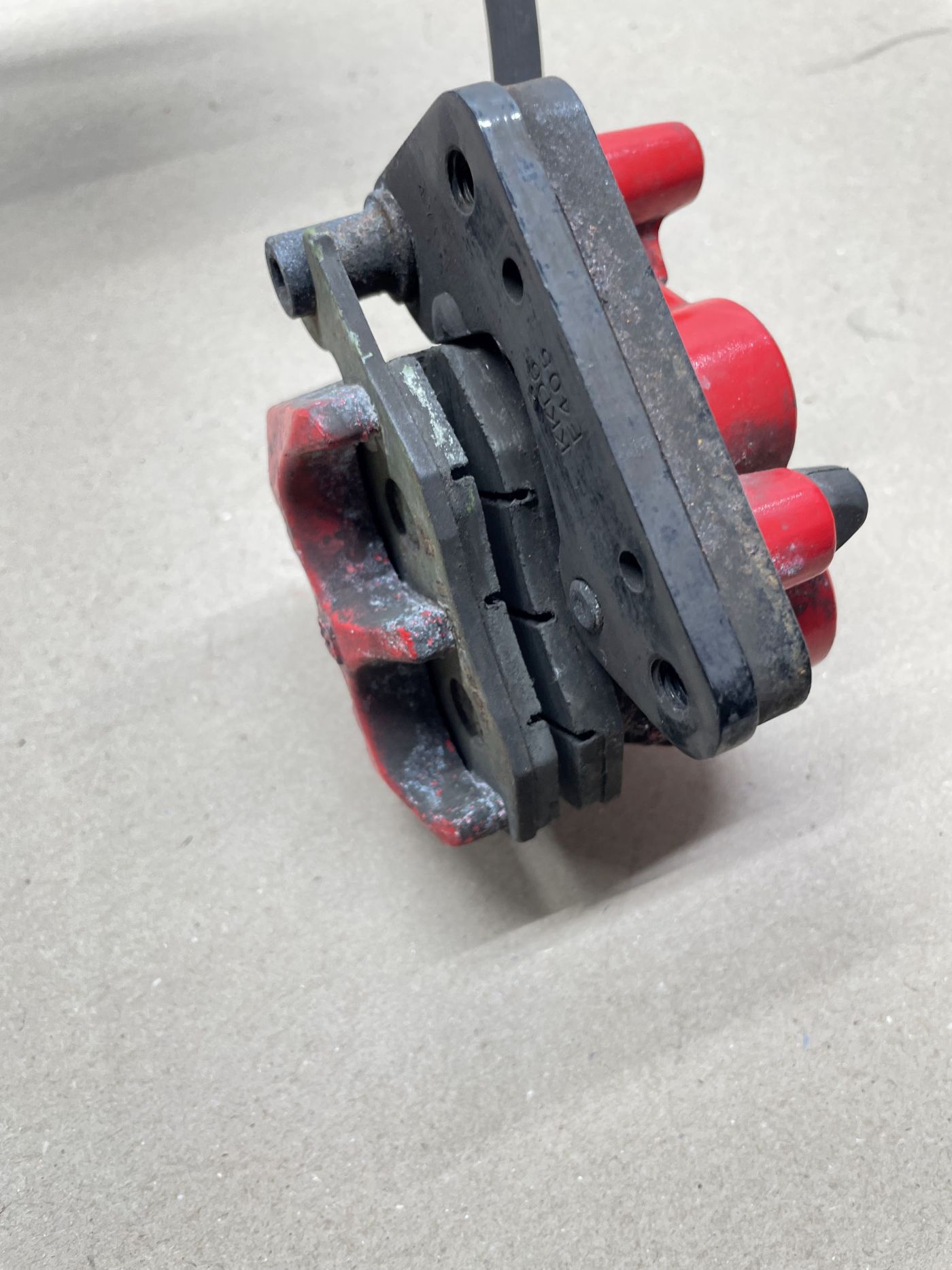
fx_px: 954
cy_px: 635
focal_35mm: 26
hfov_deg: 53.1
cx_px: 476
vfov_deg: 67.3
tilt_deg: -62.1
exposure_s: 1/50
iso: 80
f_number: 1.6
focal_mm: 4.2
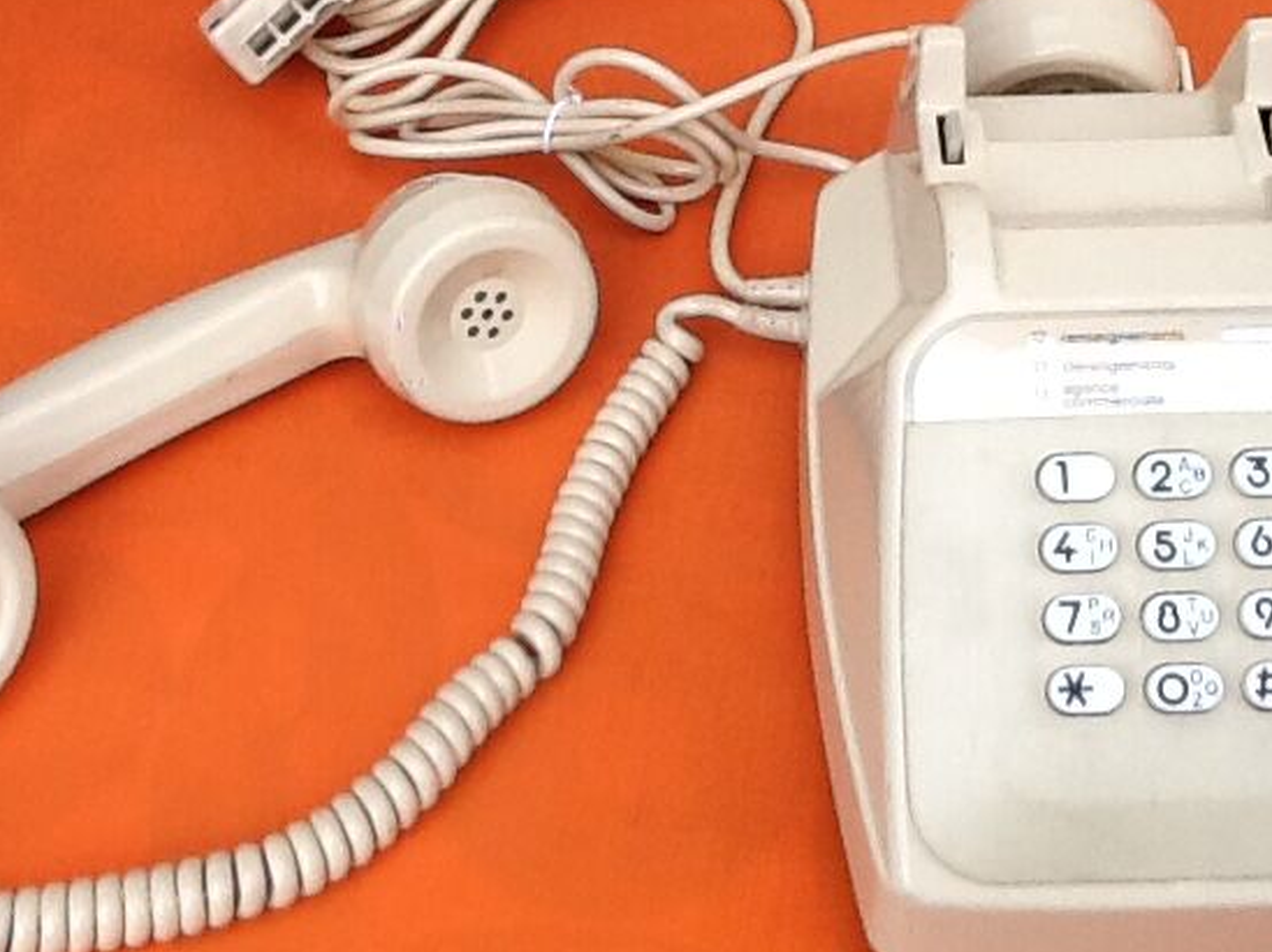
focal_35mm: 77
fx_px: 2828
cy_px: 396
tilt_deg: -51.9
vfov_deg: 19.1
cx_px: 646
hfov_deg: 25.4
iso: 40
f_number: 2.4
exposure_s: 1/371
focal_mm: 2.03
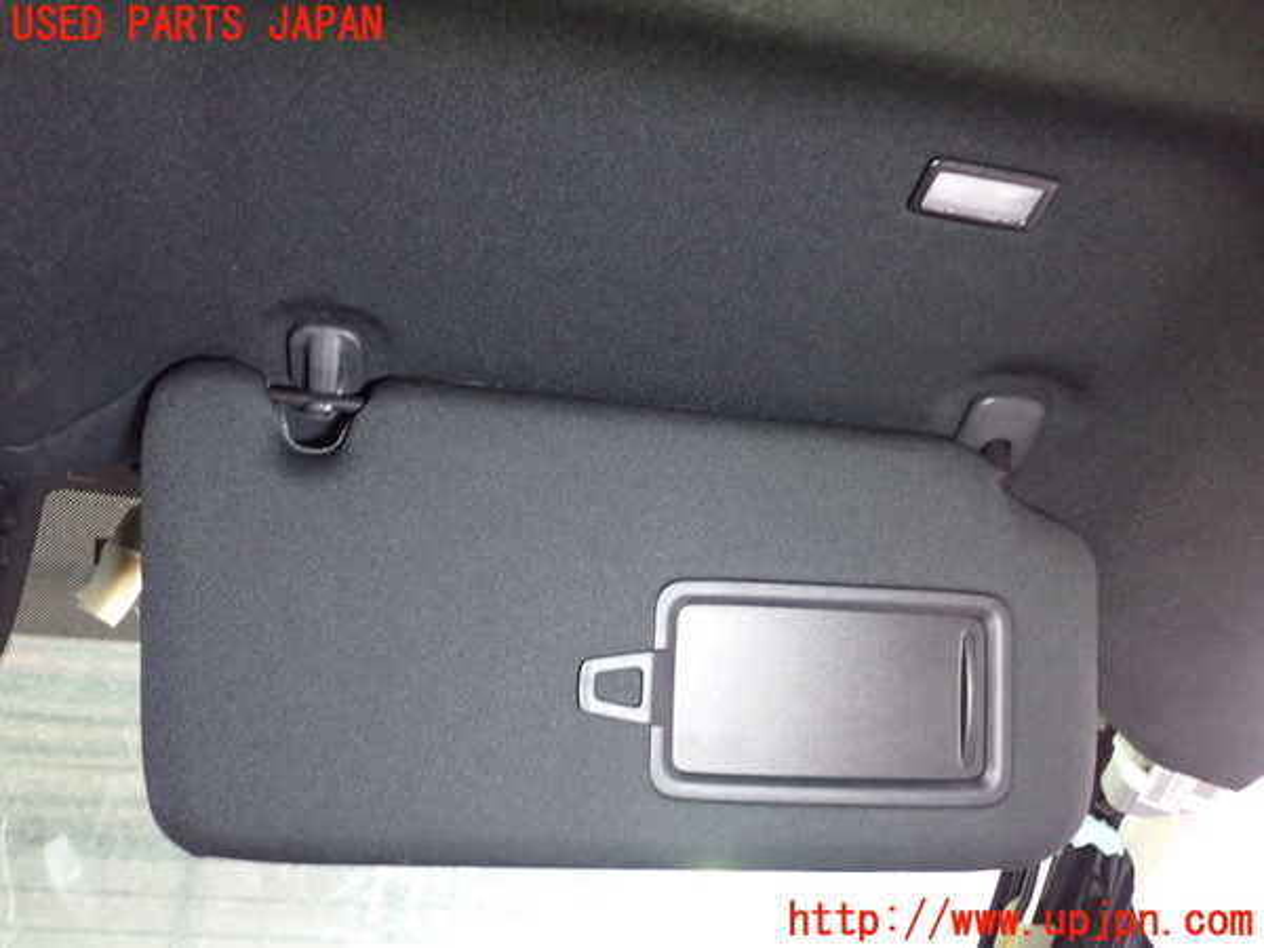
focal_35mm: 30
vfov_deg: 46.8
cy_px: 474
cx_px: 632
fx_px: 1095
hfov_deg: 60.0
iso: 800
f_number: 2.3
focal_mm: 5.4
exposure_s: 1/30
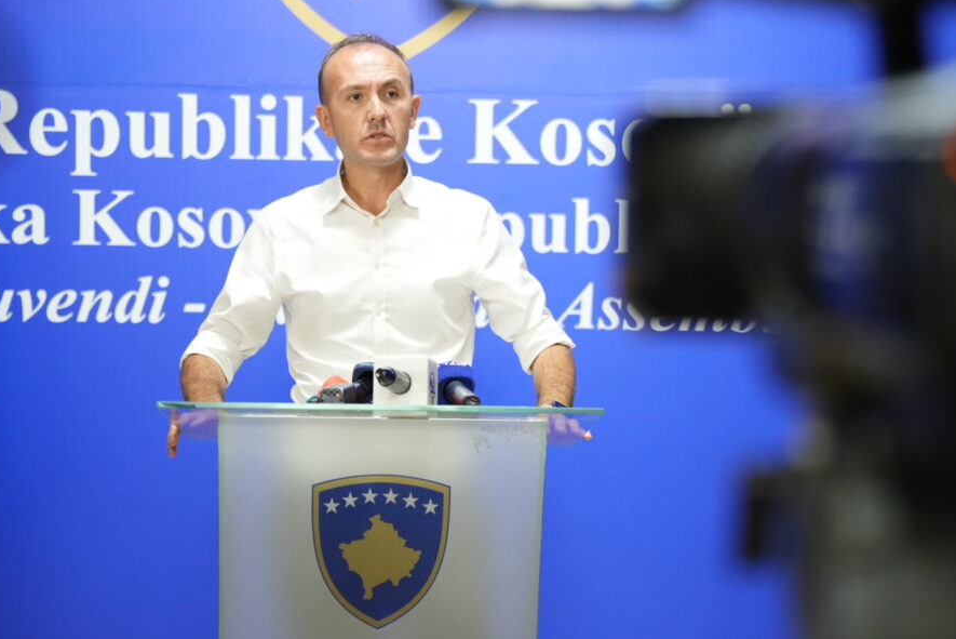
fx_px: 2152
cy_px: 278
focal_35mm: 81
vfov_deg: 16.9
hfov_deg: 25.0
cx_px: 453
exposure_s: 1/100
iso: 4000
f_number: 2.8
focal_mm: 70
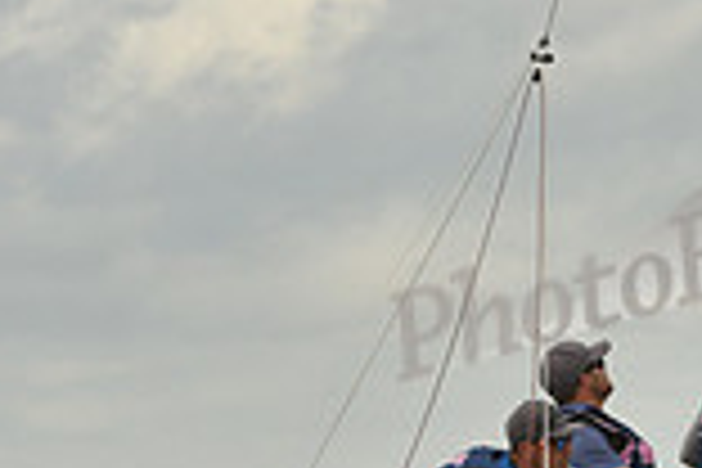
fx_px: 15969
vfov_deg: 1.7
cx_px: 1260
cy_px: 434
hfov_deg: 2.5
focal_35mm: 819
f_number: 7.1
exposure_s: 1/1250
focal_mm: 220
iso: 320
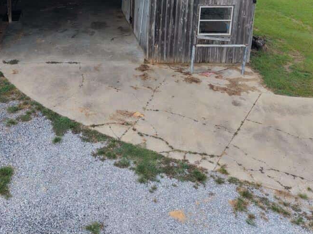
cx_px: 67
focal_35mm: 47
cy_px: 6
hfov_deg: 39.0
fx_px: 425
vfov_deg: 29.1
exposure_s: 1/350
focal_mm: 8.67
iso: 100
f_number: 1.8
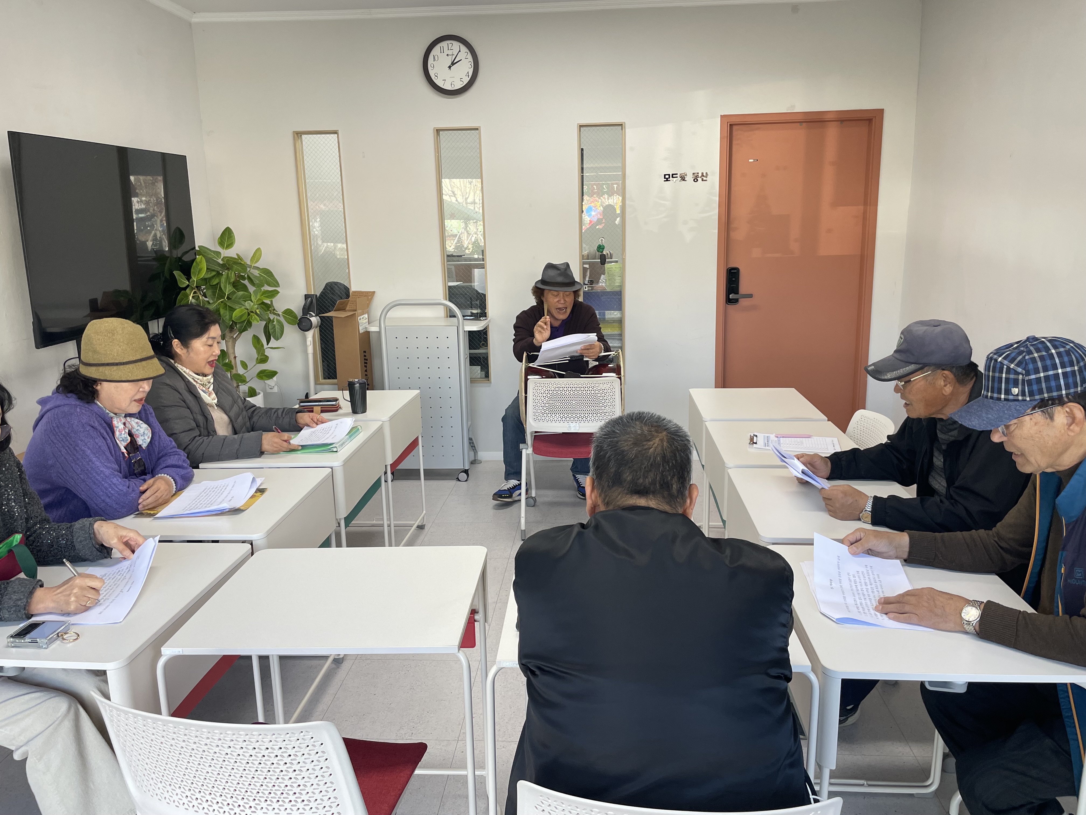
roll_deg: +1.5
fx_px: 816
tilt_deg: -12.2
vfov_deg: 53.1
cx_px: 543
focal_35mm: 26
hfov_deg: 67.3
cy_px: 408
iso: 80
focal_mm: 4.2
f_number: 1.6
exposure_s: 1/121
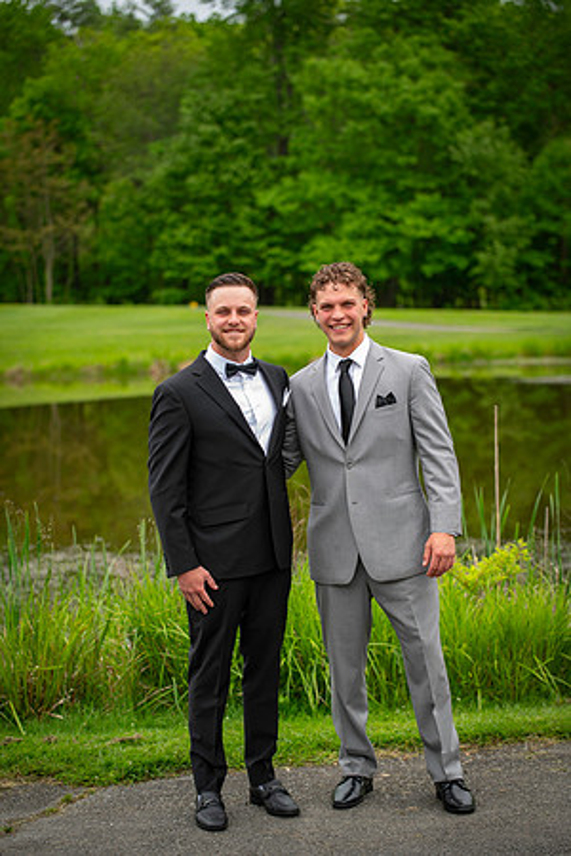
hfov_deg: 17.1
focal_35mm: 80
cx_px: 286
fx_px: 1903
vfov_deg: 25.4
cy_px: 428
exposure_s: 1/250
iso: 64
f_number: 2.8
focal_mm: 80
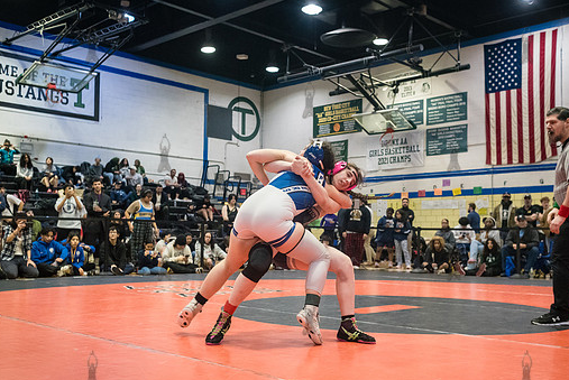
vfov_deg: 33.4
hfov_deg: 48.4
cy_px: 207
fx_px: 633
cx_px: 309
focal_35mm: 40
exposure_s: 1/400
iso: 8000
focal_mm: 35
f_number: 4
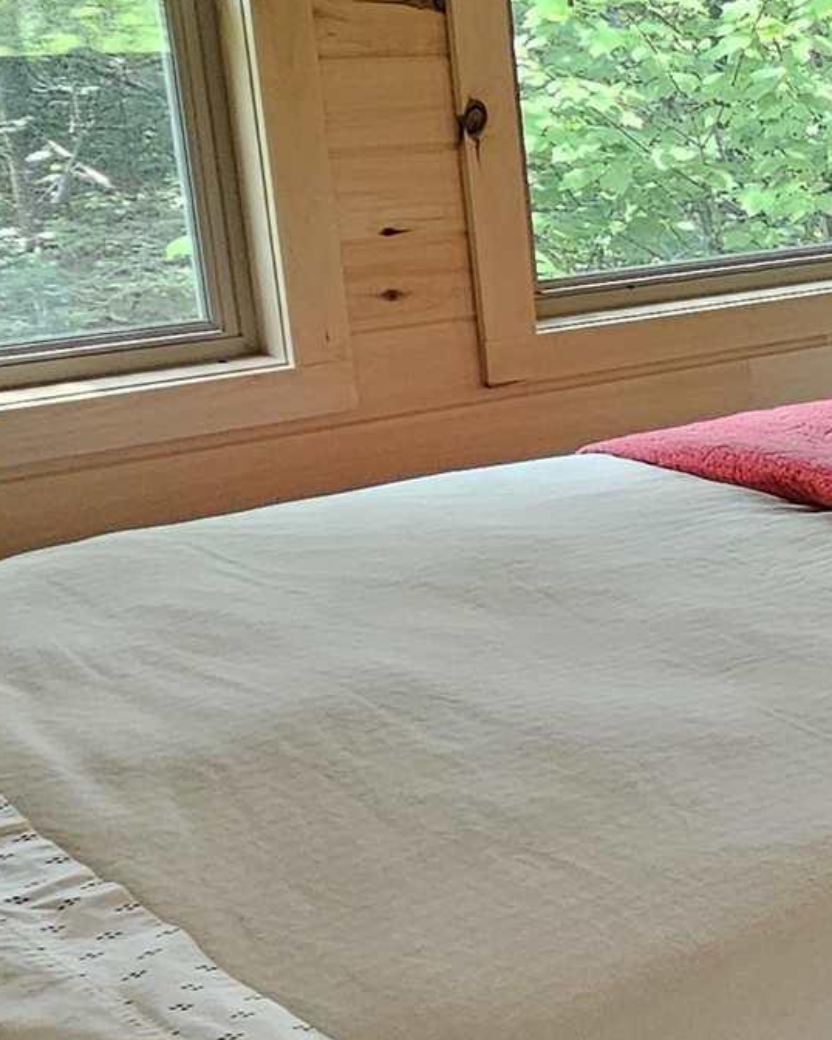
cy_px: 410
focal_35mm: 58
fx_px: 1784
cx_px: 1689
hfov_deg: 17.8
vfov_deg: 32.4
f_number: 2.2
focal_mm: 2.2
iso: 125
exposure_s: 1/60
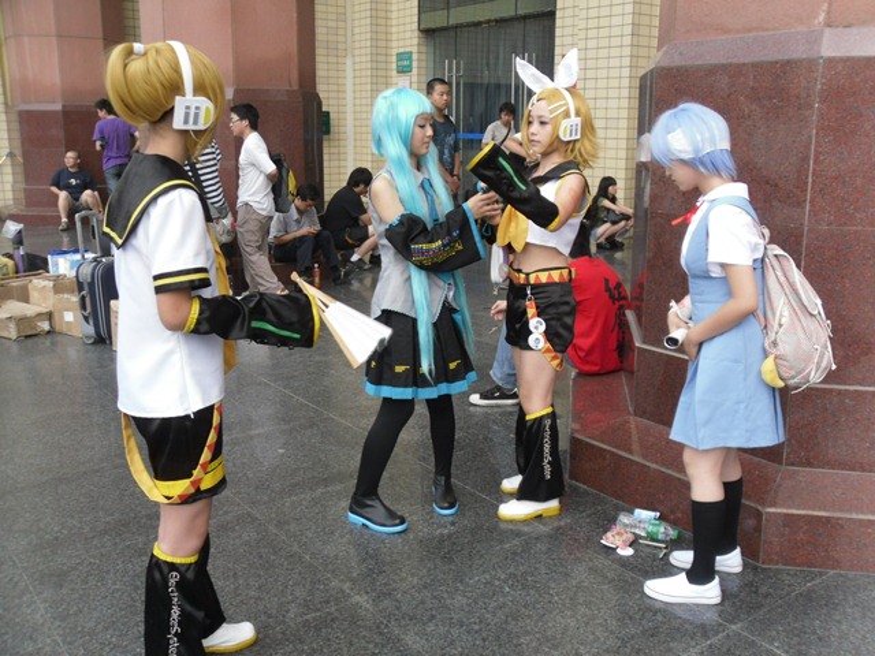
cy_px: 328
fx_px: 1137
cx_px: 438
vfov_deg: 32.2
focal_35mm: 45
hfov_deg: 42.1
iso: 100
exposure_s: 1/90
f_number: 3.5
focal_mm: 6.3
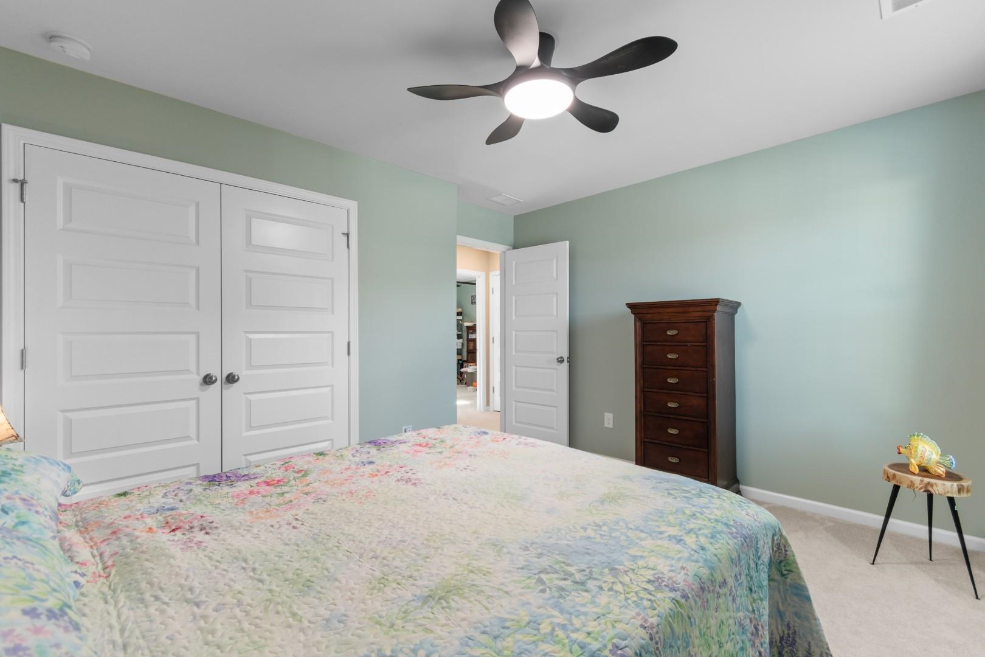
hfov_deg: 100.4
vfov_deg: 77.3
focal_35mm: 15
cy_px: 328
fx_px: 410
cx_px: 492
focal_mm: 10
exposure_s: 1/3
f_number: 4.5
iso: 100
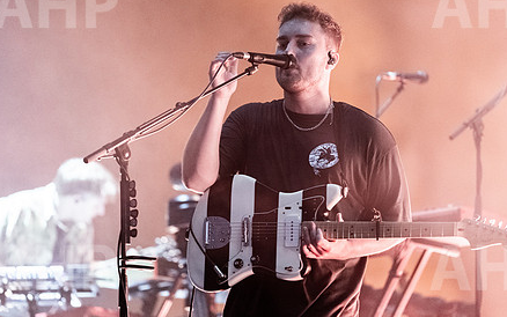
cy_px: 143
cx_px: 274
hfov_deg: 7.8
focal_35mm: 270
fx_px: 3732
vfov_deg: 4.9
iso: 3200
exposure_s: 1/125
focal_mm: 200
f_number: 2.8
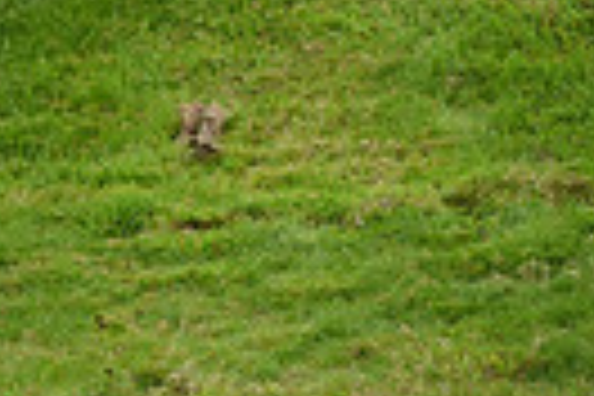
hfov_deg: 3.2
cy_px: -364
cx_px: -675
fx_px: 10510
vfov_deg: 2.2
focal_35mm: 637
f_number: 5.6
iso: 640
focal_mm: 145
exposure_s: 1/1250
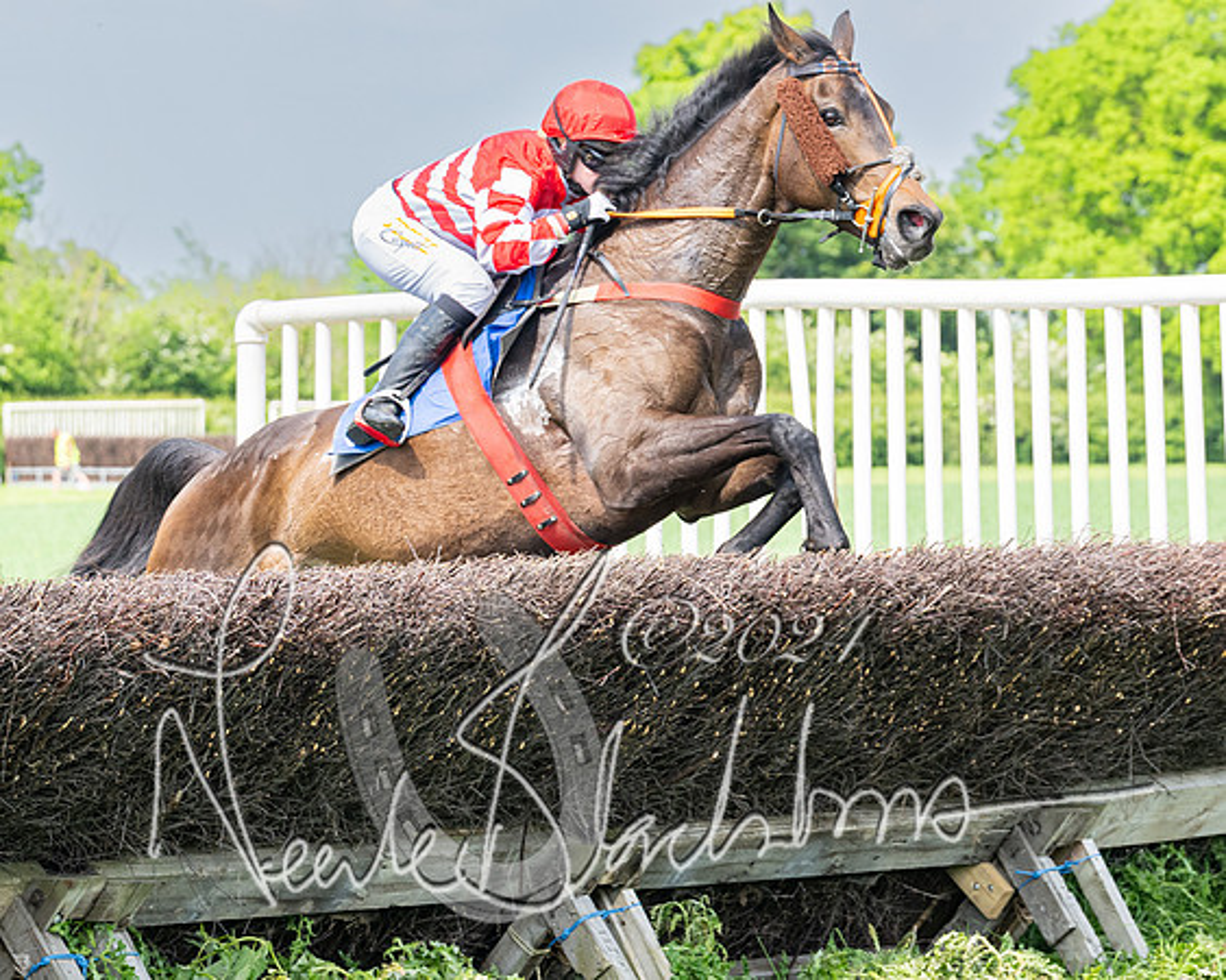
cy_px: 574
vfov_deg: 7.5
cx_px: 507
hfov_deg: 9.3
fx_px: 7512
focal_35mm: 207
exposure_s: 1/800
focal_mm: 105
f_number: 5
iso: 400
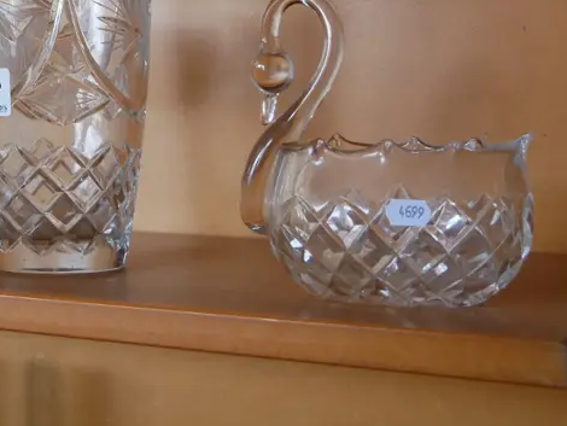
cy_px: 46
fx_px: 1213
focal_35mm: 74
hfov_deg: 24.8
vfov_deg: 19.6
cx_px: -30
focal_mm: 17
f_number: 4
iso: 640
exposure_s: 1/60
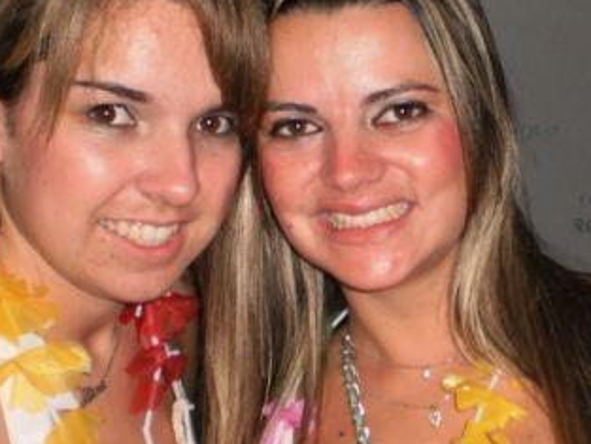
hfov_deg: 21.3
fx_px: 1571
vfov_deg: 15.9
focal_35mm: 92
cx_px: 370
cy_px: 49
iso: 125
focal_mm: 6.3
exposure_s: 1/30
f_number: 3.1
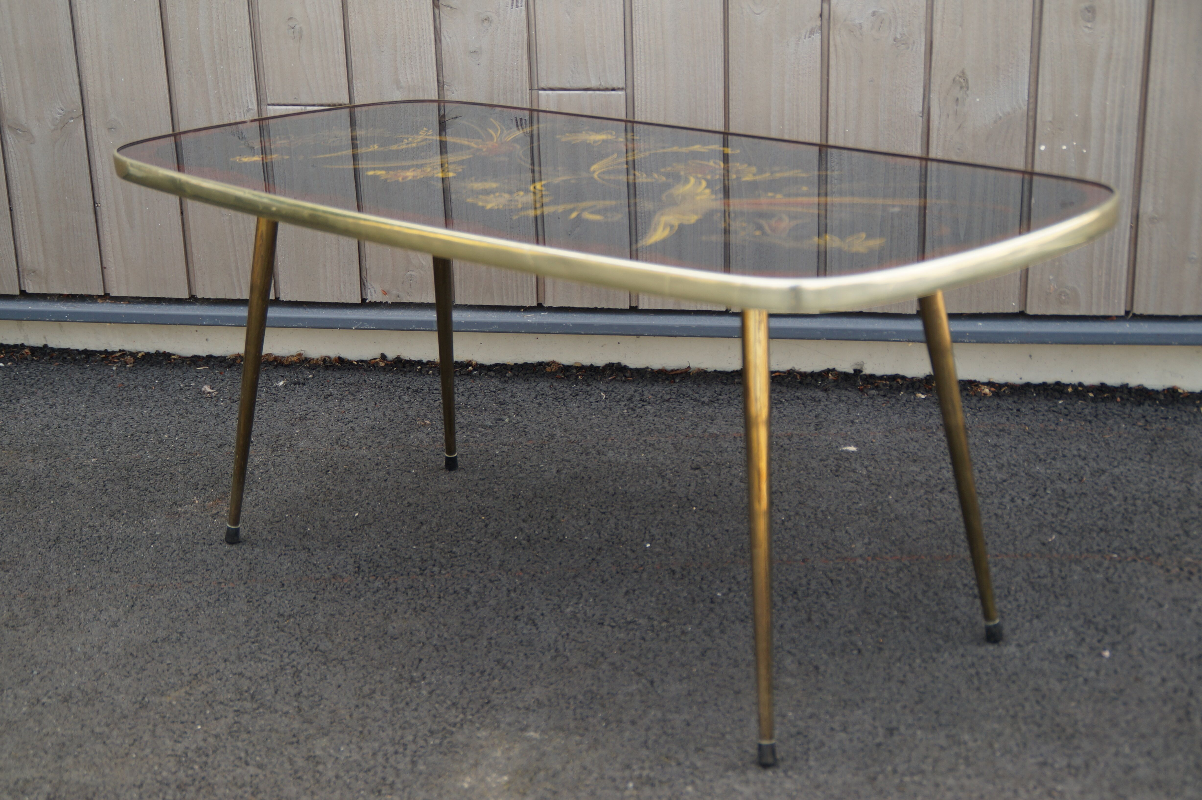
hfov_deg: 37.9
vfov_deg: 25.7
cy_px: 400
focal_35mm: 52
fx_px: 1752
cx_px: 601
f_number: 4.5
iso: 100
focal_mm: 35
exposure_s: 1/60
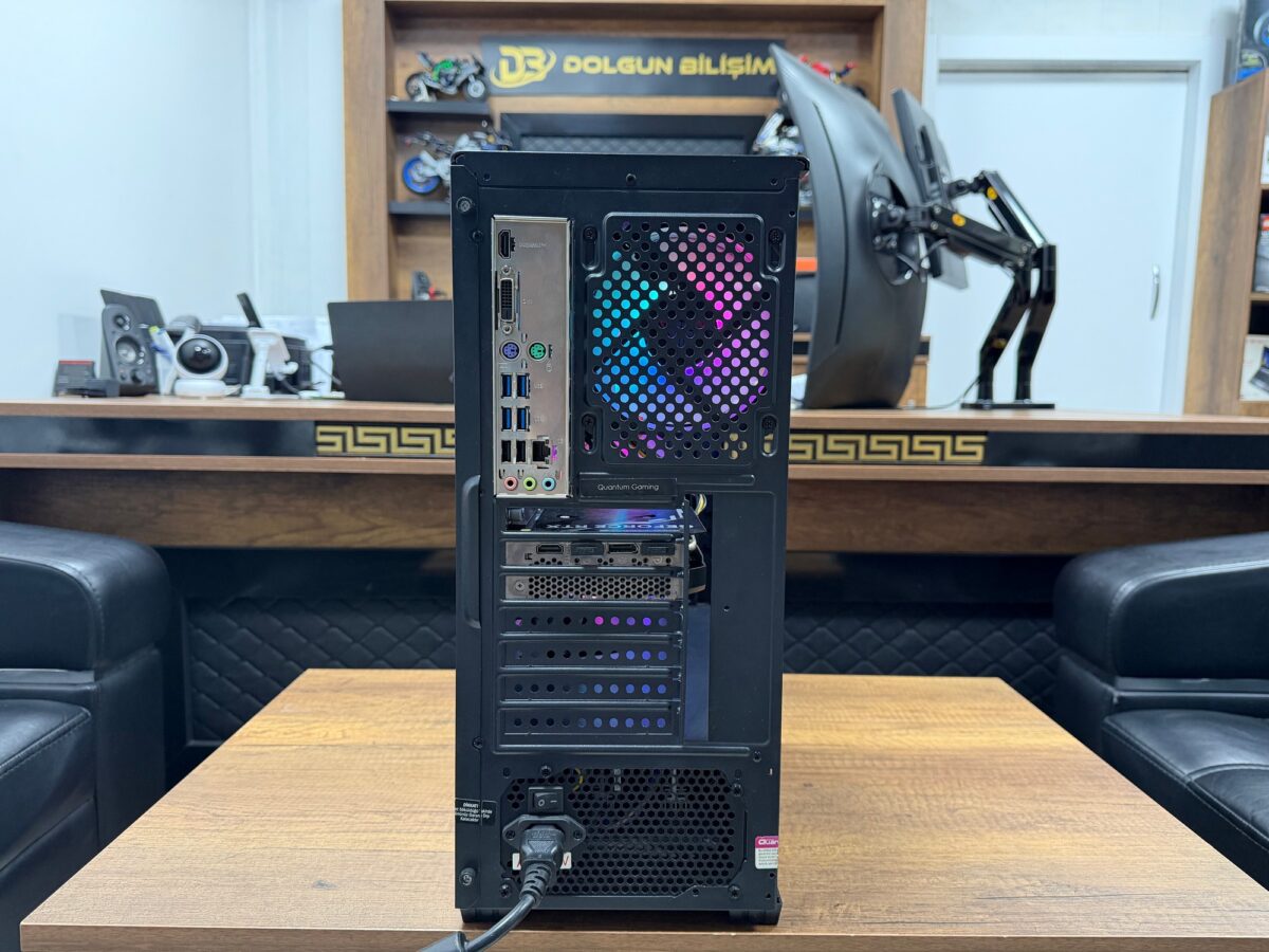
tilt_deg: -6.0
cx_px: 634
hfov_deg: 71.6
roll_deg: -0.8
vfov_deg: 56.8
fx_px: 880
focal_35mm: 24
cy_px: 476
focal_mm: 6.76
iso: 320
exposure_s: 1/50
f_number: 1.78
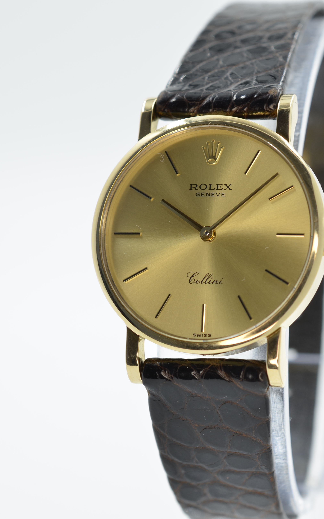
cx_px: 241
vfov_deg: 22.3
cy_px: 261
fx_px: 1314
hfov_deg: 14.0
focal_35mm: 93
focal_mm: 40
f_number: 8
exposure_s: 1/50
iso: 100
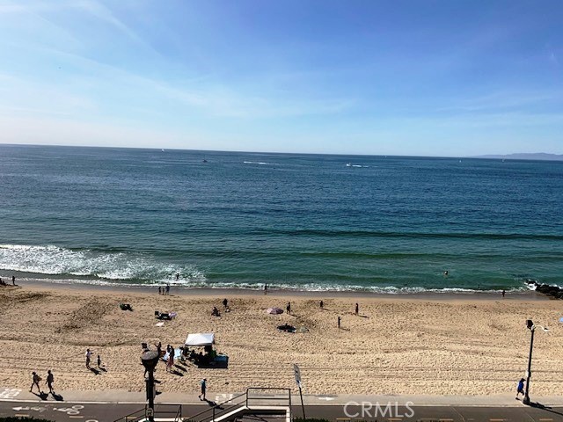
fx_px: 423
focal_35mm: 26
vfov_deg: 53.1
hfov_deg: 67.3
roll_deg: -1.7
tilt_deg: -6.3
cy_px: 211
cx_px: 282
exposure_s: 1/4464
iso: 25
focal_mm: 4.25
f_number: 1.8
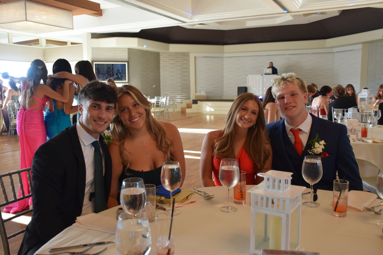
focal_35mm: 33
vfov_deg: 40.0
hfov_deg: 57.2
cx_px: 192
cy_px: 128
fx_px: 351
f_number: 3.5
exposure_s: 1/60
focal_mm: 22
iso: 800
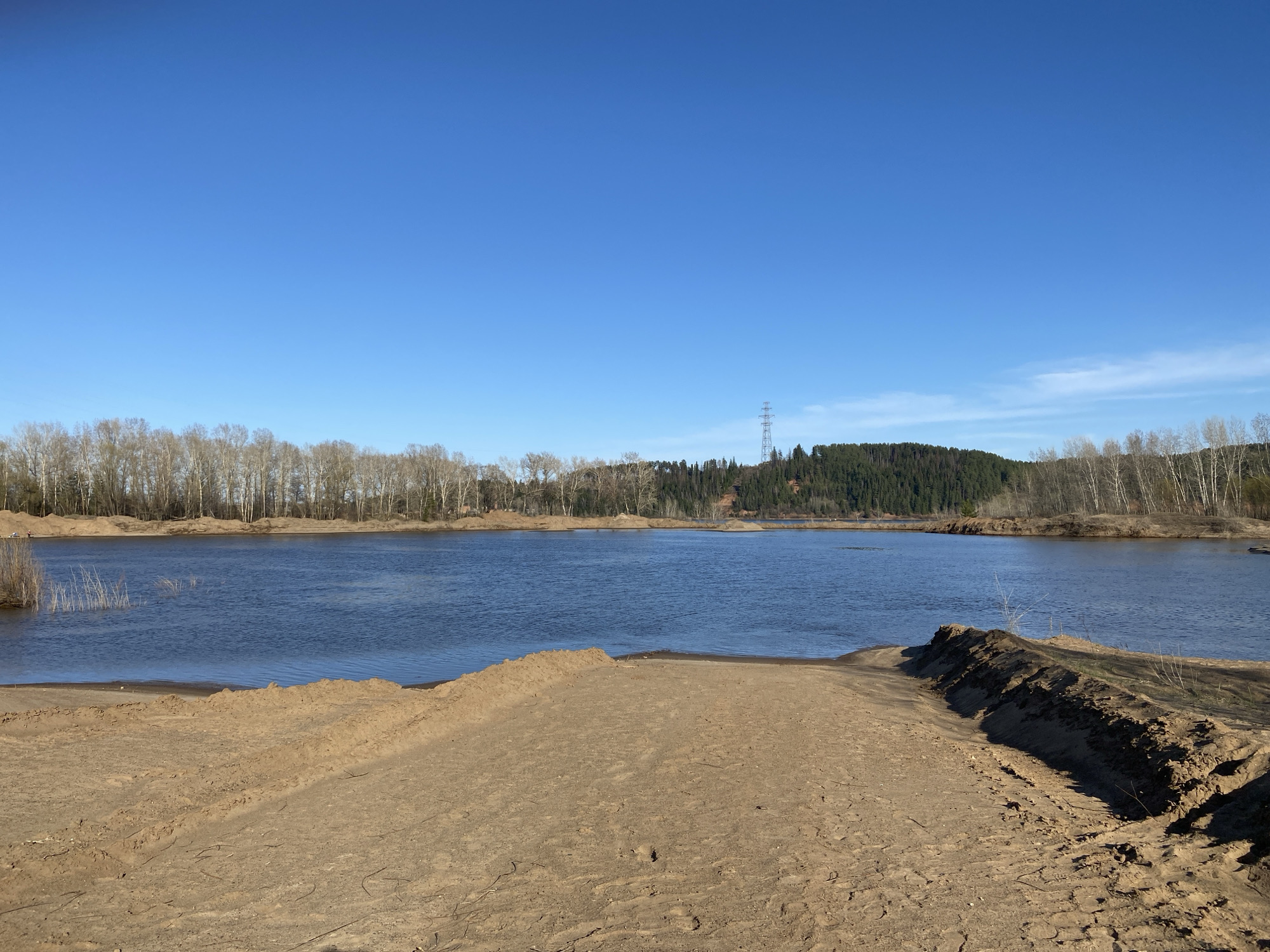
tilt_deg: +2.2
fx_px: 954
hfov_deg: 67.3
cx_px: 635
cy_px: 476
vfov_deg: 53.1
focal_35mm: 26
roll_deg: -0.1
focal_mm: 4.25
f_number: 1.8
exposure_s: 1/3497
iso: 32
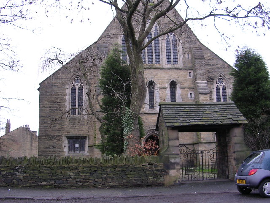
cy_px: 102
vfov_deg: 37.7
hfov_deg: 49.0
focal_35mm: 38
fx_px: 296
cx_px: 135
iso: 100
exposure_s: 1/62.3
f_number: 2.8
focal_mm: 5.8
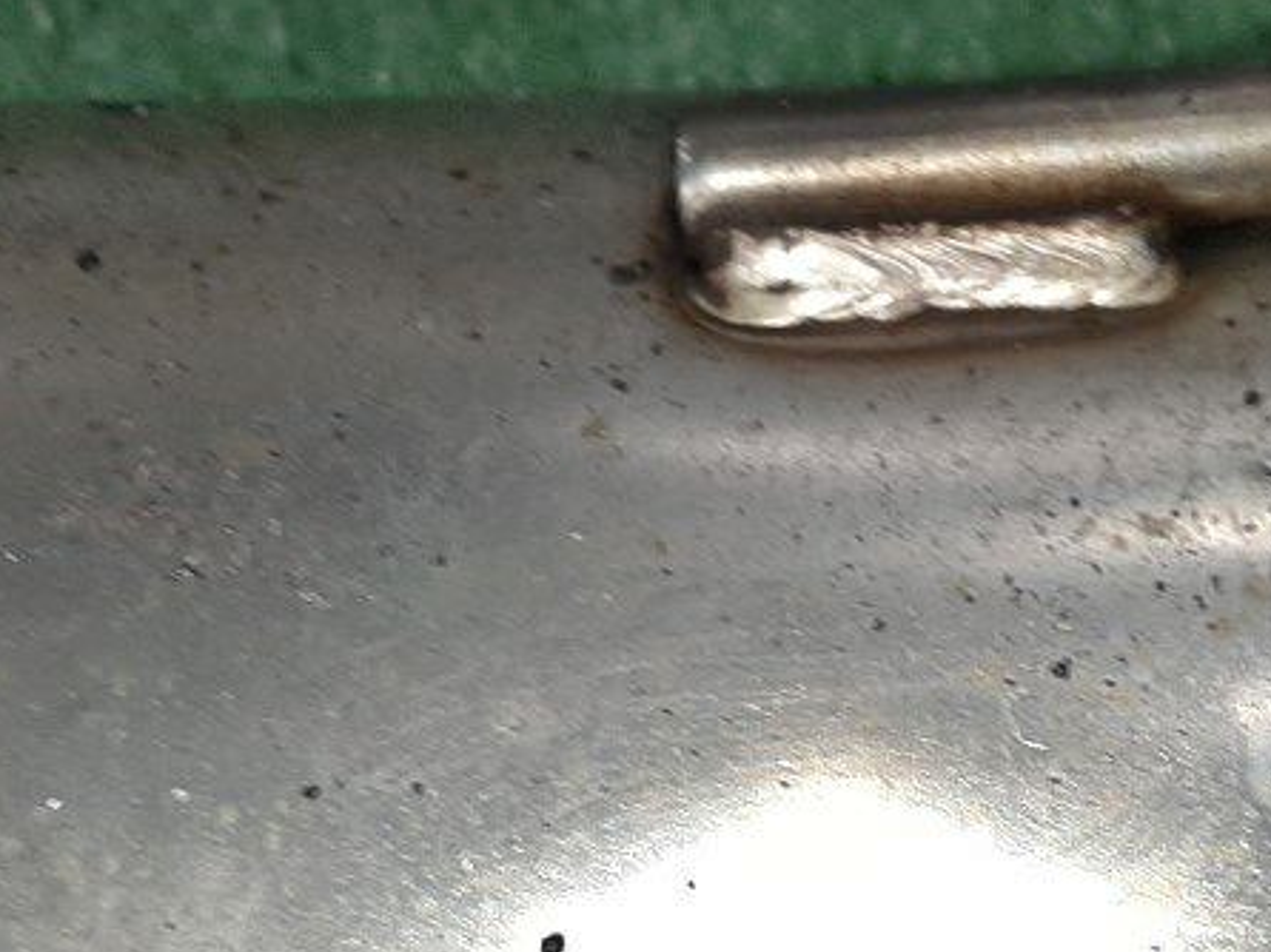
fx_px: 3083
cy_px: 872
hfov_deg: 23.3
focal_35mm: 84
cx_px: 604
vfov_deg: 17.3
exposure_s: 1/50
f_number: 1.7
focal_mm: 3.93
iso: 84
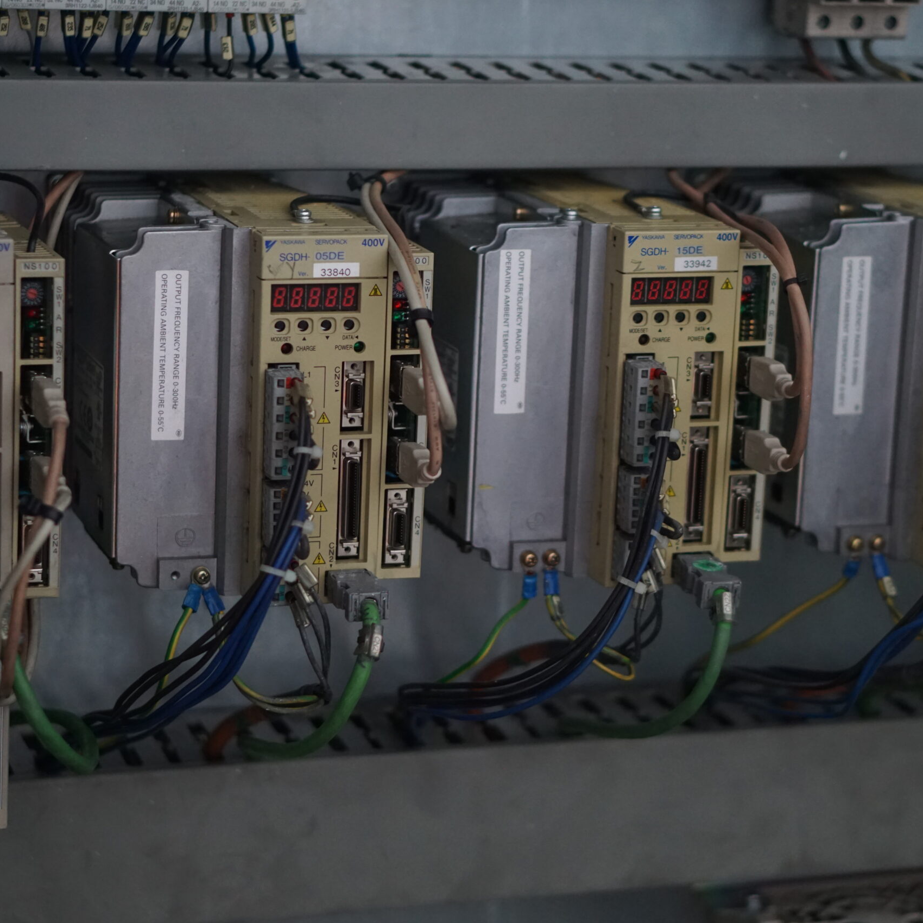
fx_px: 2896
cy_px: 462
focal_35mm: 96
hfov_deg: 18.1
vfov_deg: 18.1
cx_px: 477
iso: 1250
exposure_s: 1/100
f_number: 1.8
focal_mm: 50
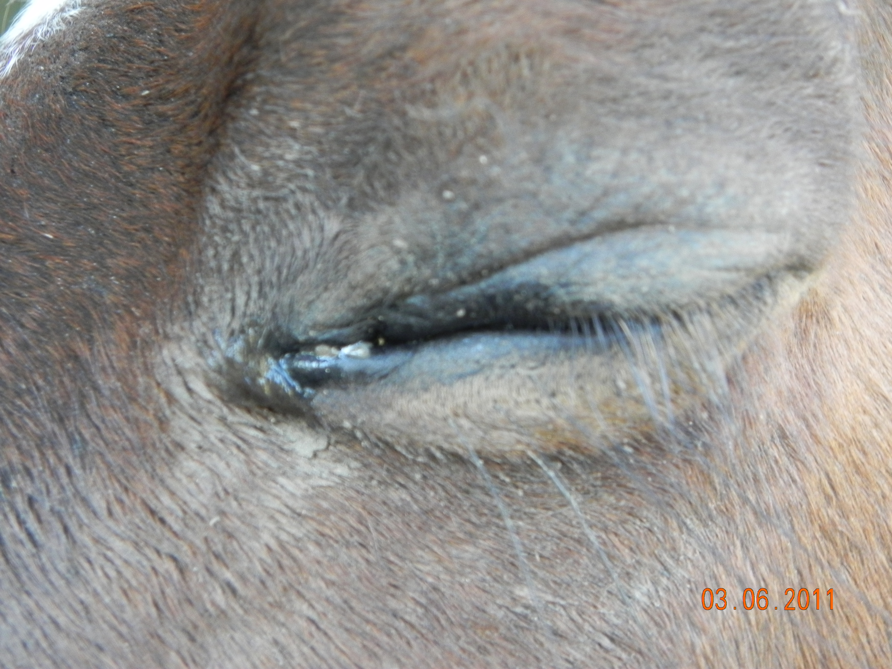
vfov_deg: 38.7
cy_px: 334
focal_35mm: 37
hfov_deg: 50.1
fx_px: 953
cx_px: 446
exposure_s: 1/30
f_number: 3.2
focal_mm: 6.6
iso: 289
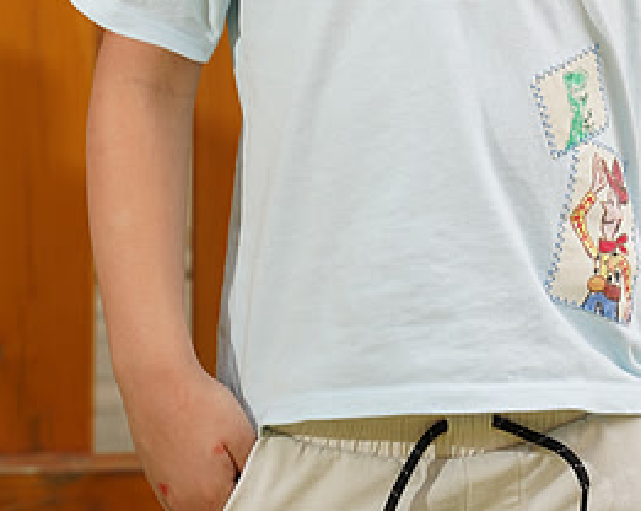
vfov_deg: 4.4
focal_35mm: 351
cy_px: -182
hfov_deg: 5.5
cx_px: 433
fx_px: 6649
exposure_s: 1/160
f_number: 10
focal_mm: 168
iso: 200
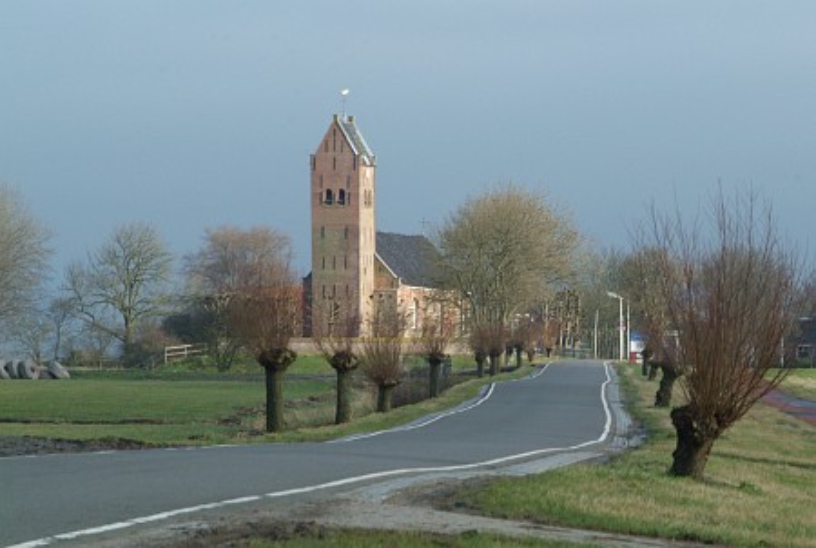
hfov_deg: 10.1
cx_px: 408
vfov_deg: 6.8
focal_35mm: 203
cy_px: 274
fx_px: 4610
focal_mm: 135
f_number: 9.5
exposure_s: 1/350
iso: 400
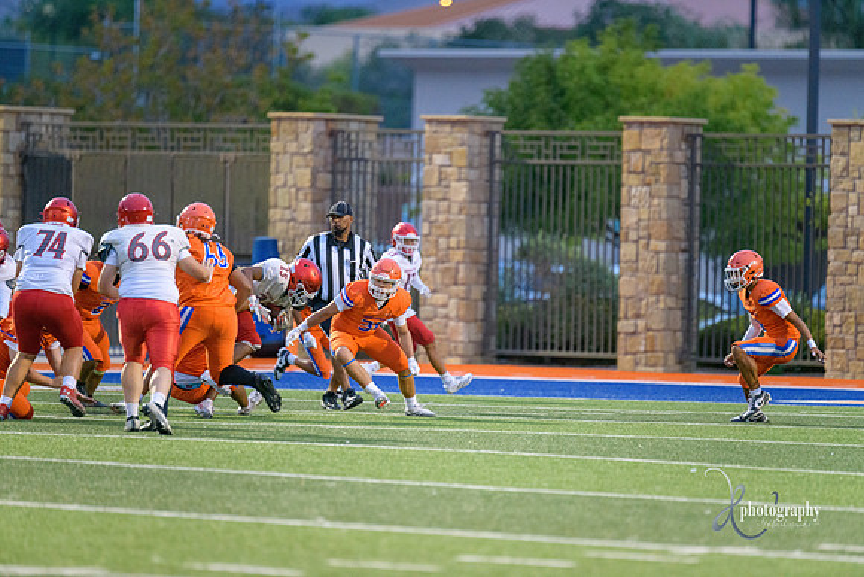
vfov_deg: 4.6
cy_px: 288
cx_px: 432
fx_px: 7201
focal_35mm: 300
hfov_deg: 6.9
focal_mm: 300
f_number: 2.8
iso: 4000
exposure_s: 1/800
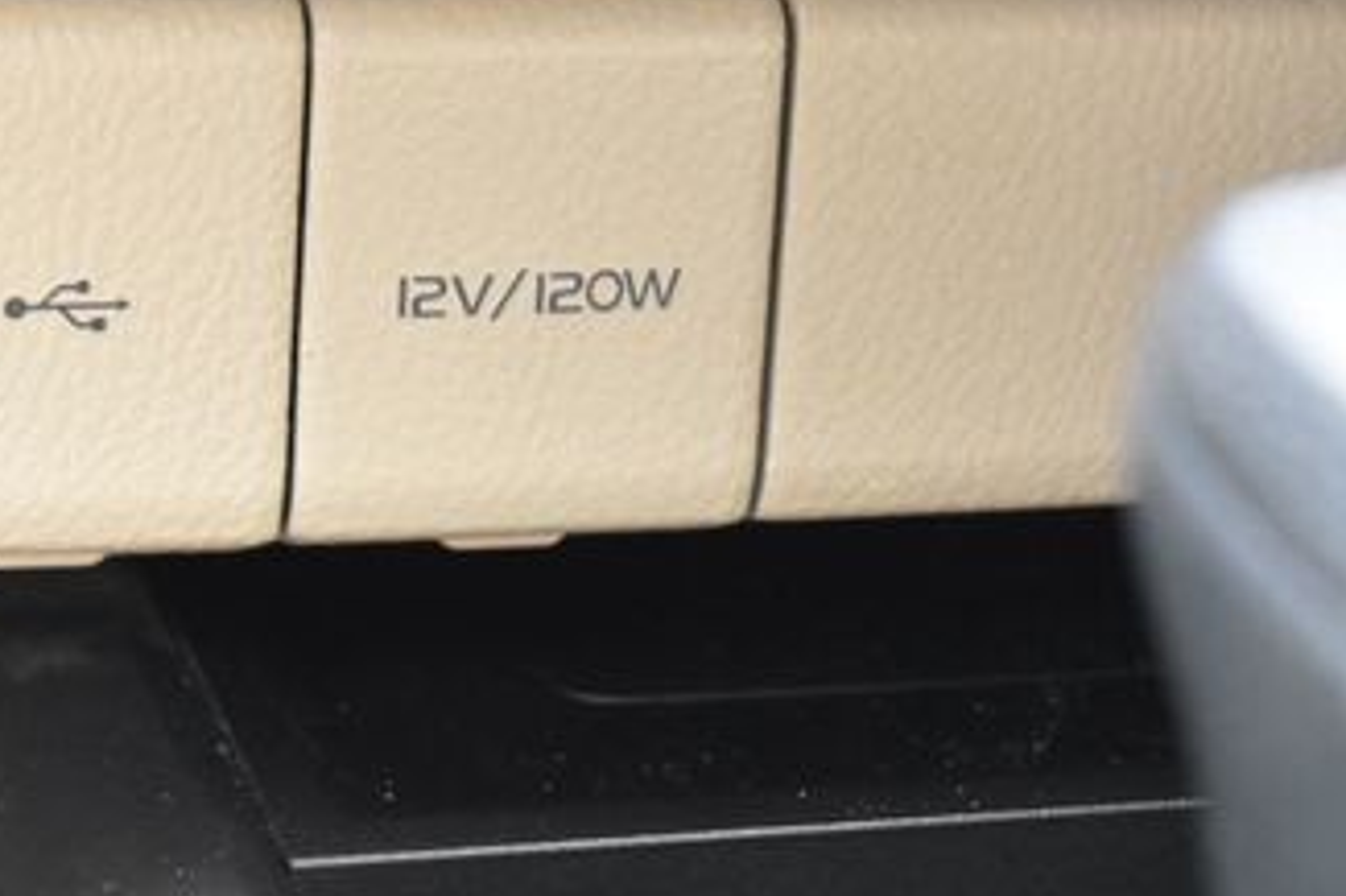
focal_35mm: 162
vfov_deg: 8.5
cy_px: 256
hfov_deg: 12.7
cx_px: 500
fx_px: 6053
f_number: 5.6
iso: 2800
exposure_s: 1/125
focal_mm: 55
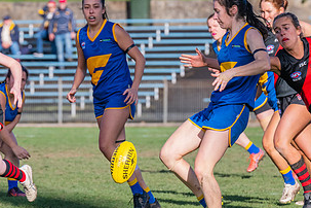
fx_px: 5796
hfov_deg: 3.1
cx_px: 155
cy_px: 127
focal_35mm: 671
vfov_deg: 2.0
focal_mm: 300
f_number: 9
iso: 800
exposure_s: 1/1250
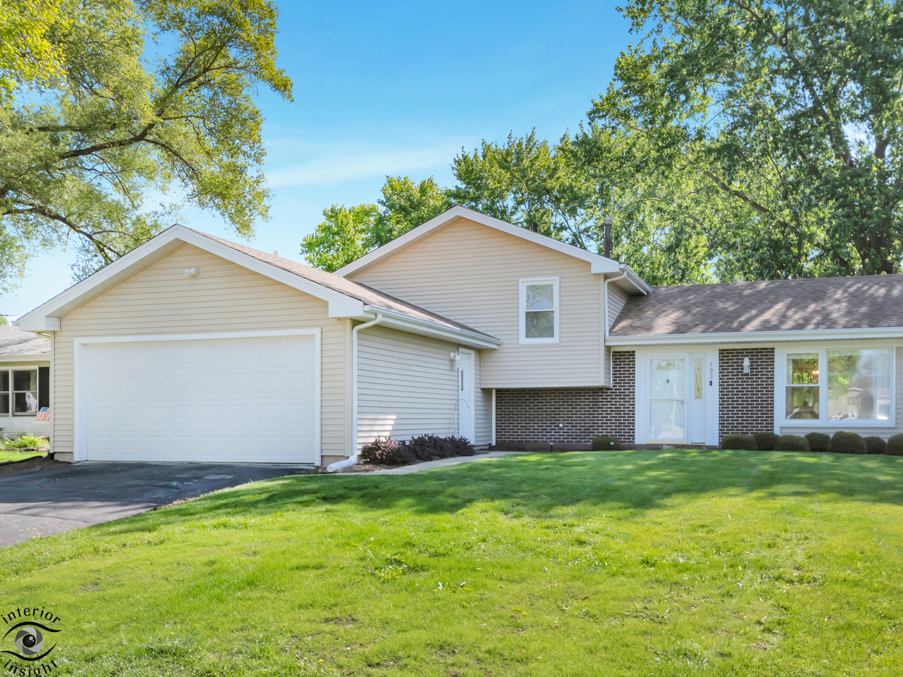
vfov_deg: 45.4
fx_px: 809
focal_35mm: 31
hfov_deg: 58.2
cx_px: 497
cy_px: 346
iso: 400
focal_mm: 19
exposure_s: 1/500
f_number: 11
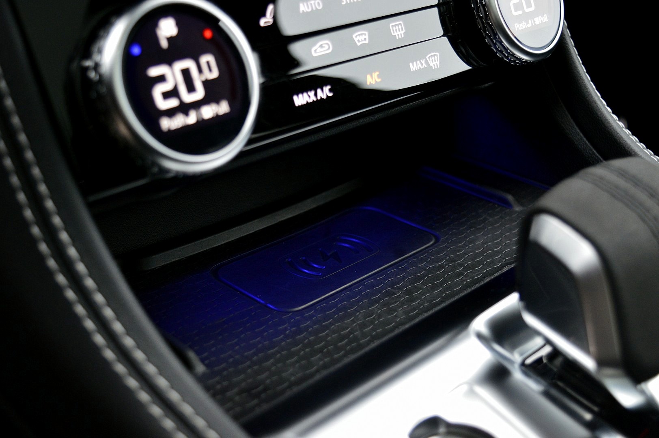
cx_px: 330
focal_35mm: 51
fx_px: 933
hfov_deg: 38.9
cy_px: 219
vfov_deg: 26.4
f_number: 4.5
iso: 800
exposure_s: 1/25
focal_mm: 34
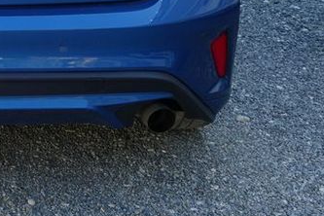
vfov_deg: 16.4
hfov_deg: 24.0
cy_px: -75
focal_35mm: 78
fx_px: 702
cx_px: -51
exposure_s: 1/250
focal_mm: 9.46
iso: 125
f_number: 2.9
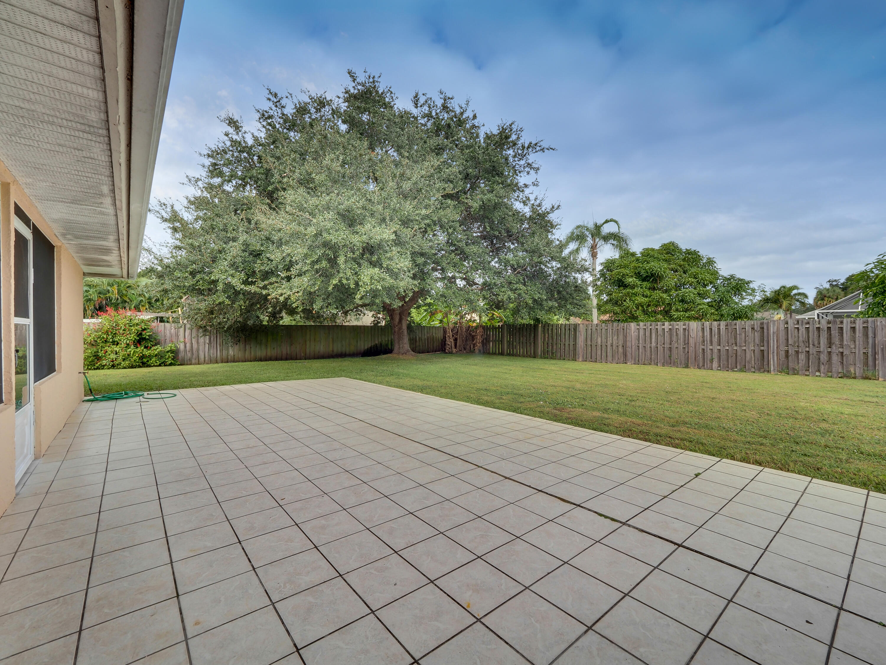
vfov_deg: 85.7
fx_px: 358
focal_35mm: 14
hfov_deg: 102.1
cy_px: 332
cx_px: 443
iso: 200
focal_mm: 7
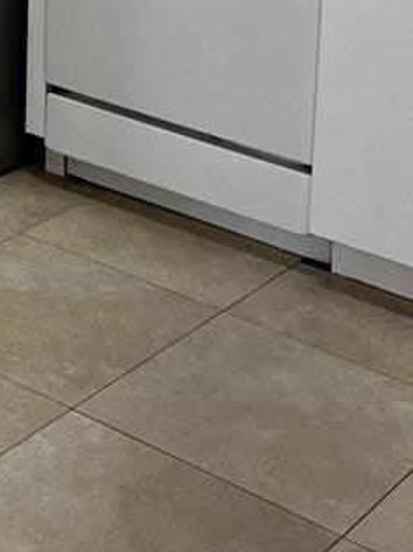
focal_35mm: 99
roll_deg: -0.6
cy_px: -286
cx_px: -74
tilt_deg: -6.8
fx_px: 1576
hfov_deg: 14.5
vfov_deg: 17.7
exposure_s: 1/124
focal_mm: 5.1
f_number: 1.6
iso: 40
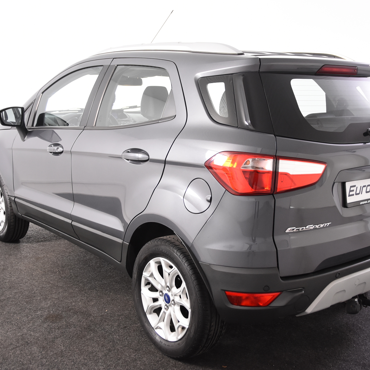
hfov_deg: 36.7
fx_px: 556
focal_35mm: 46
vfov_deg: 36.8
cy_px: 185
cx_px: 206
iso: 1600
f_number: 4
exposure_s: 1/60
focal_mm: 24
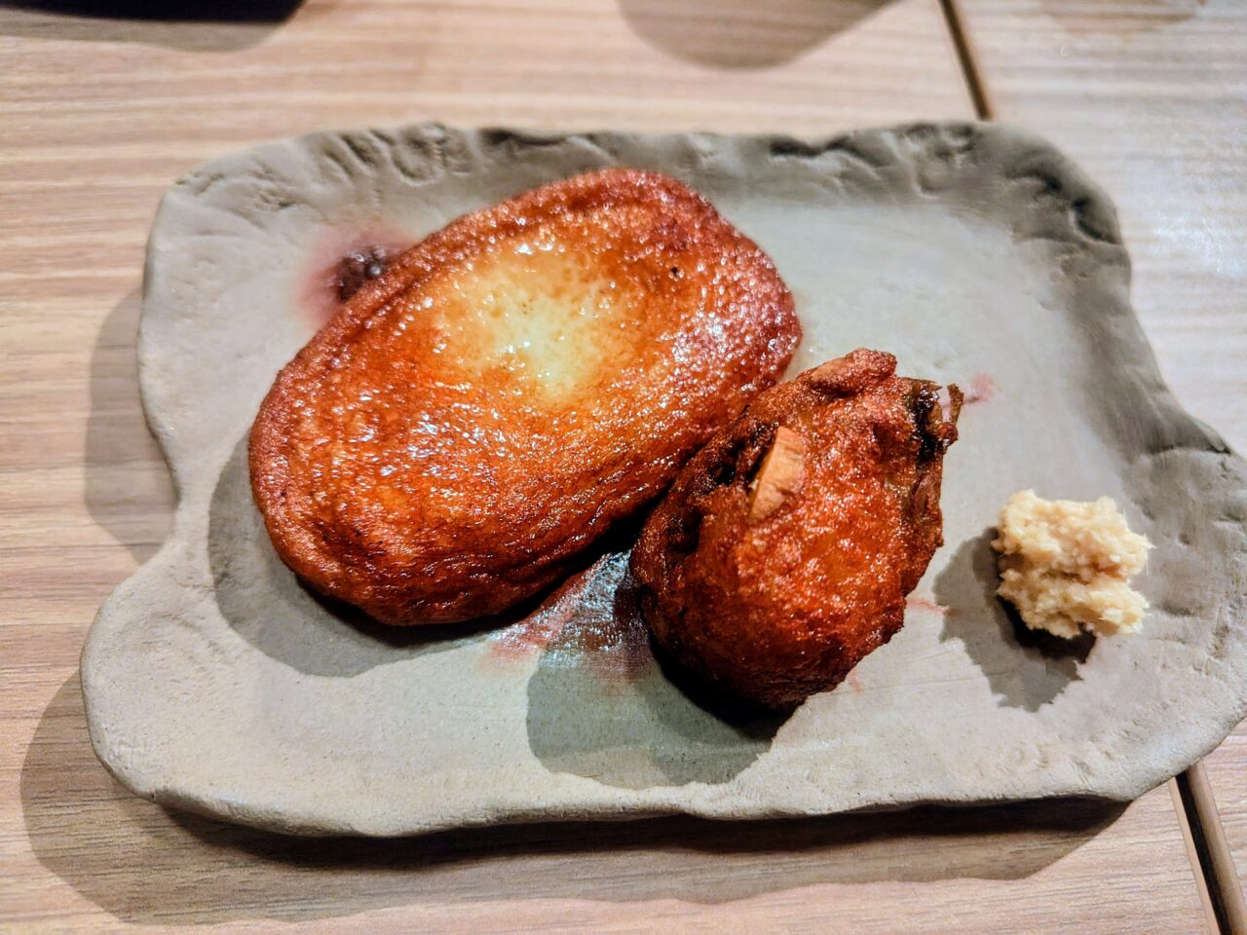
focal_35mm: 23
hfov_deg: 73.9
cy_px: 468
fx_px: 829
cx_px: 624
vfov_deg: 58.9
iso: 1498
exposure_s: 1/50
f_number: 1.9
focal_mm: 5.6
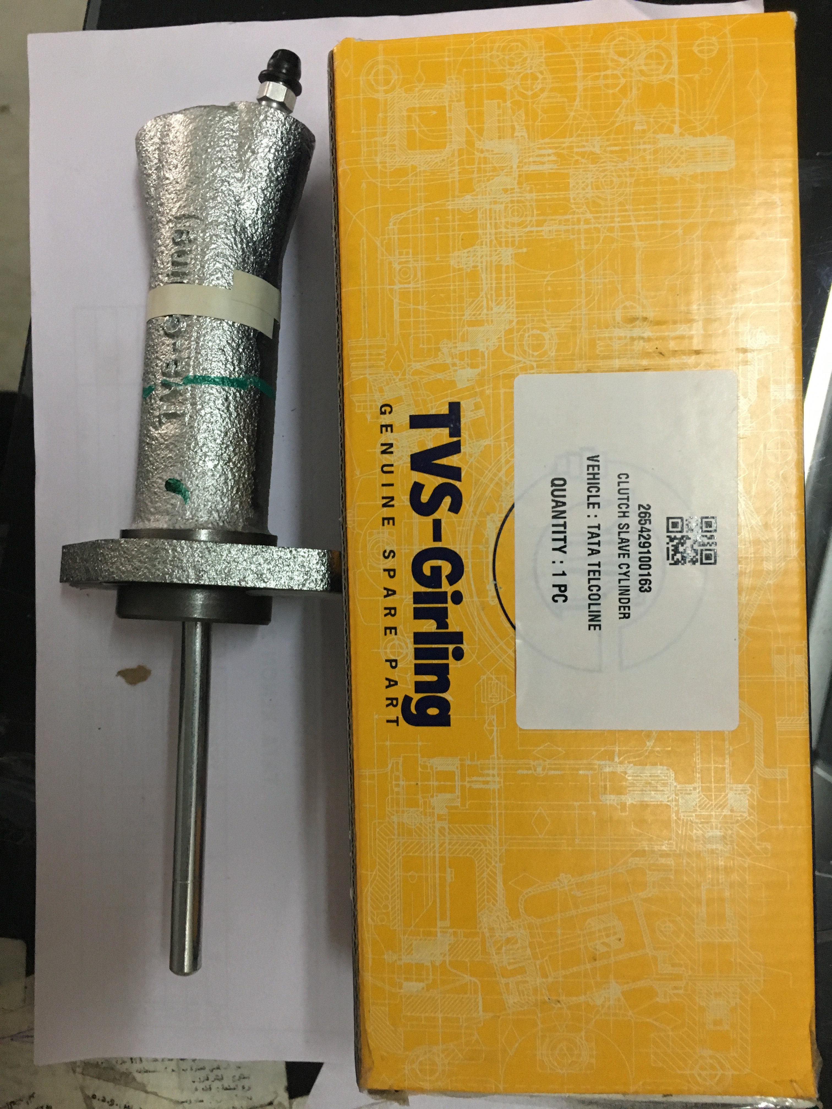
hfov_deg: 48.2
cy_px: 554
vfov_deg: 61.7
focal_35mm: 29
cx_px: 416
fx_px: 929
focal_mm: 4.15
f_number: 2.2
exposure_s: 1/33
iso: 200
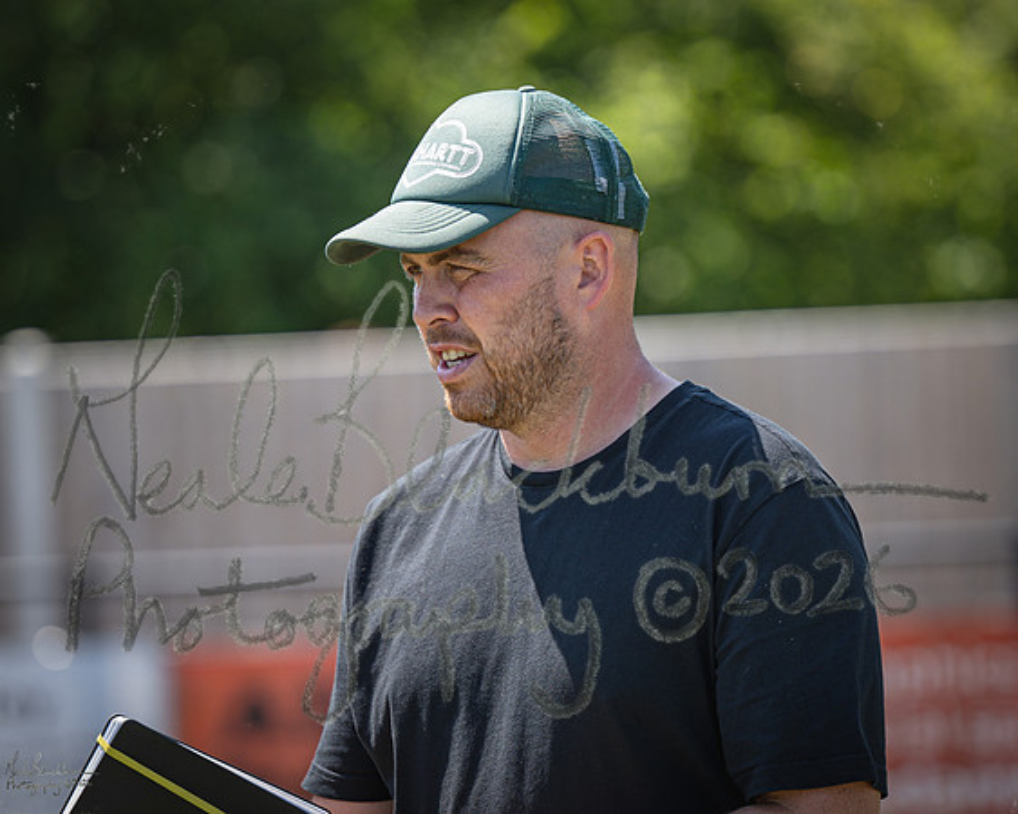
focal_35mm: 280
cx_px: 521
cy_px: 378
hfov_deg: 6.9
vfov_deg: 5.5
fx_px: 8434
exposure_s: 1/500
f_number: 2.8
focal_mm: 155
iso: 100
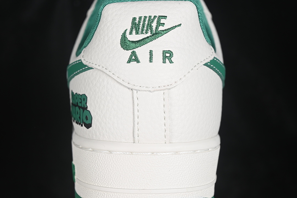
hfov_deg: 27.0
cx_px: 148
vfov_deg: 18.2
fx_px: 619
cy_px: 99
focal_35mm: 75
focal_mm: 50
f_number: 7.1
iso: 160
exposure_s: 1/80
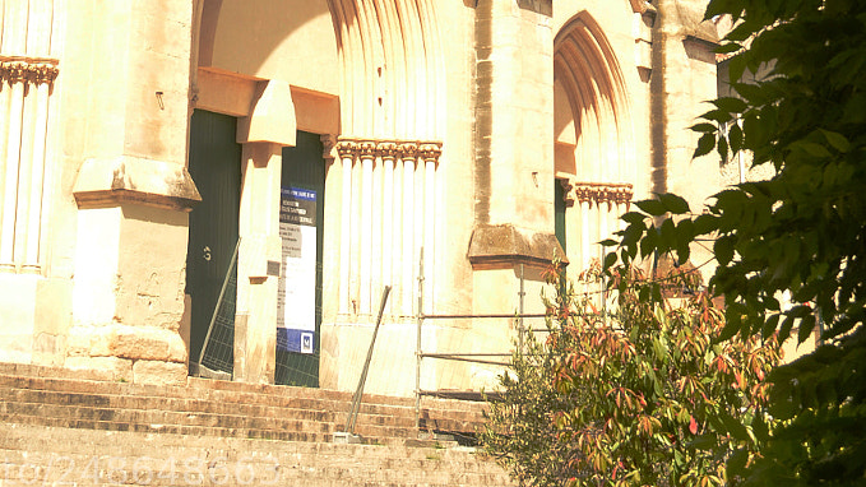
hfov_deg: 22.1
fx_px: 2205
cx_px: 289
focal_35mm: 96
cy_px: -449
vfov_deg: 11.5
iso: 100
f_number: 7.1
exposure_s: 1/80
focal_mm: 26
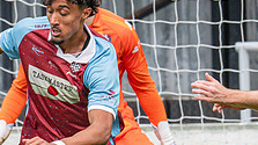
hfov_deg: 0.8
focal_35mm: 2645
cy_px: 165
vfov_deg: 0.5
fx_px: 18080
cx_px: 59
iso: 640
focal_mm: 400
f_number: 6.3
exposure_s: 1/1000
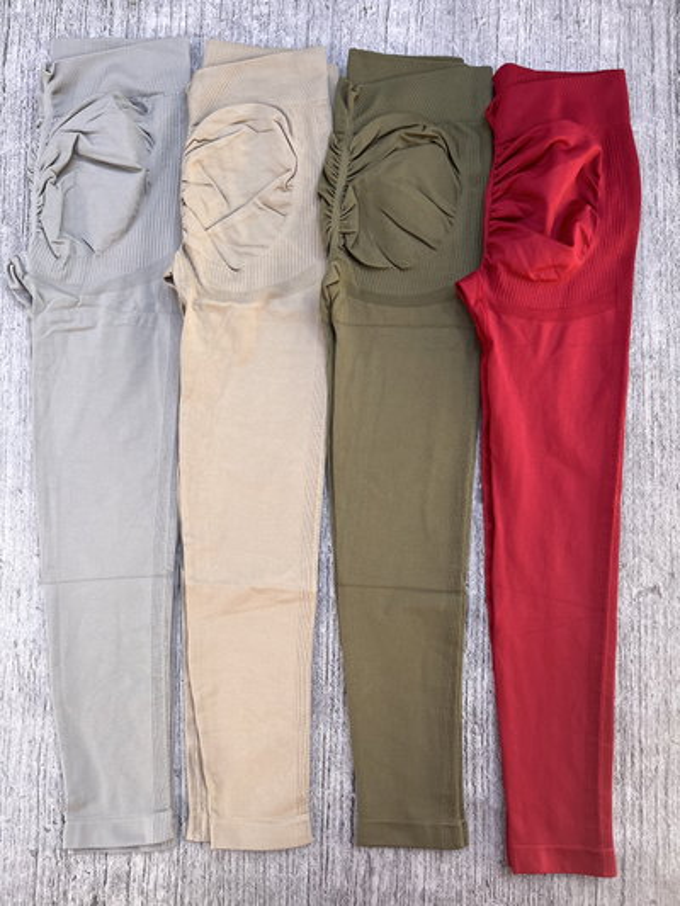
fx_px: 681
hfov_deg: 53.1
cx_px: 340
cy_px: 453
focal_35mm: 26
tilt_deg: -86.0
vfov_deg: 67.3
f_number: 1.6
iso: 50
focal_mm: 5.1
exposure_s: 1/369
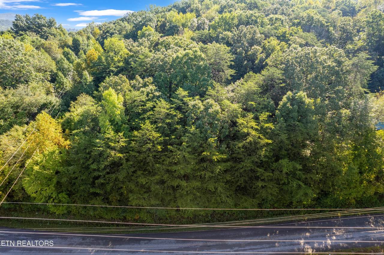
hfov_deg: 78.6
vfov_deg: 57.2
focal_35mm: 22
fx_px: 235
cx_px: 192
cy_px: 128
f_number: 2.8
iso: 100
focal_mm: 8.38
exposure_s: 1/400
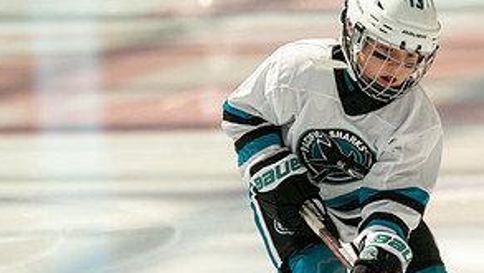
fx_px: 7651
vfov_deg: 2.0
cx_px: 356
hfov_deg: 3.6
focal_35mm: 596
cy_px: 258
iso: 1600
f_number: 2.8
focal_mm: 234
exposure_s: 1/6400
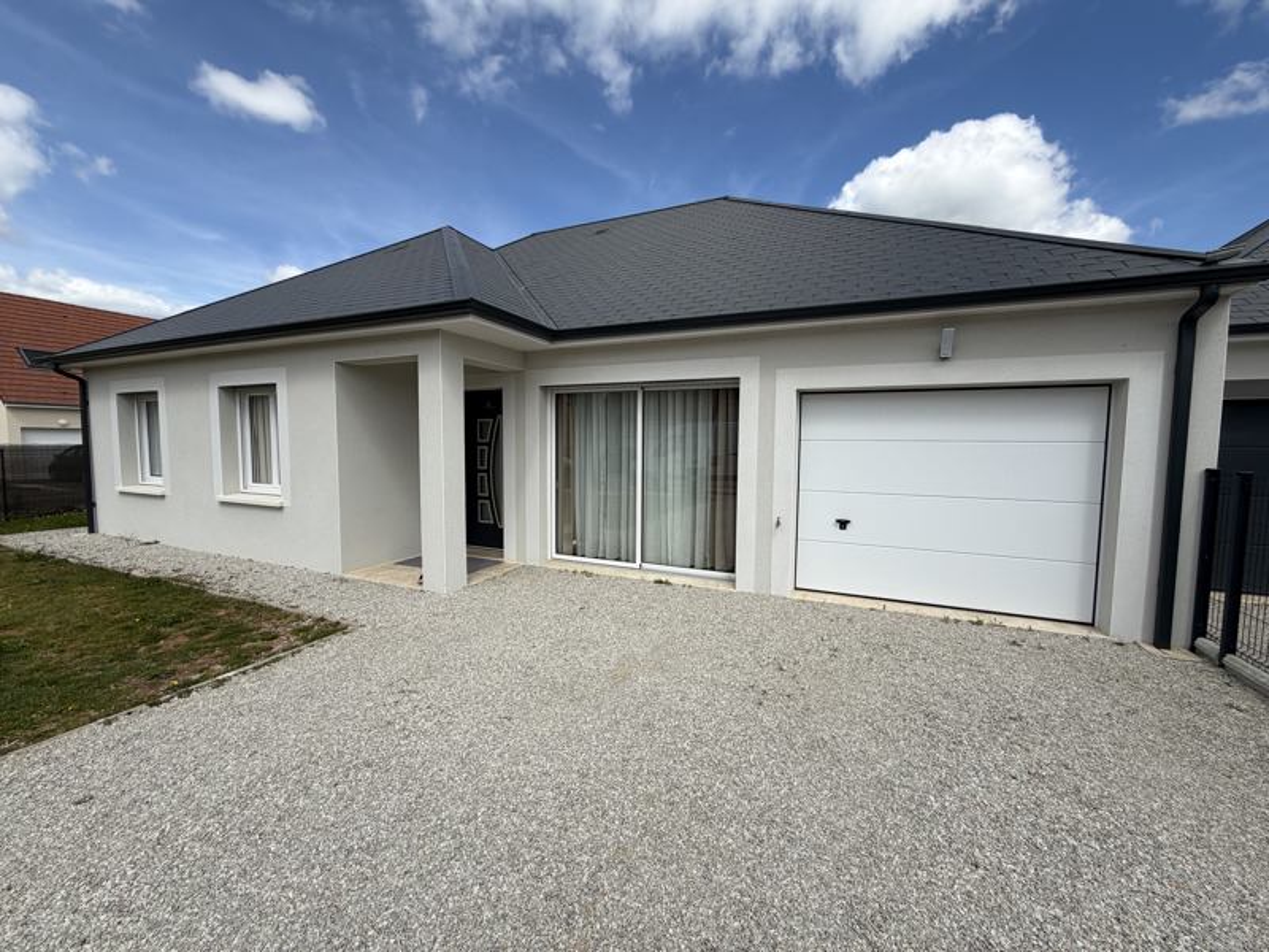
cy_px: 476
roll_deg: +0.6
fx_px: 513
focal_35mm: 14
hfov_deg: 102.1
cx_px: 634
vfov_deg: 85.7
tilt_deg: -4.0
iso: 20
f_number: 2.2
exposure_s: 1/1017
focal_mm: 2.22
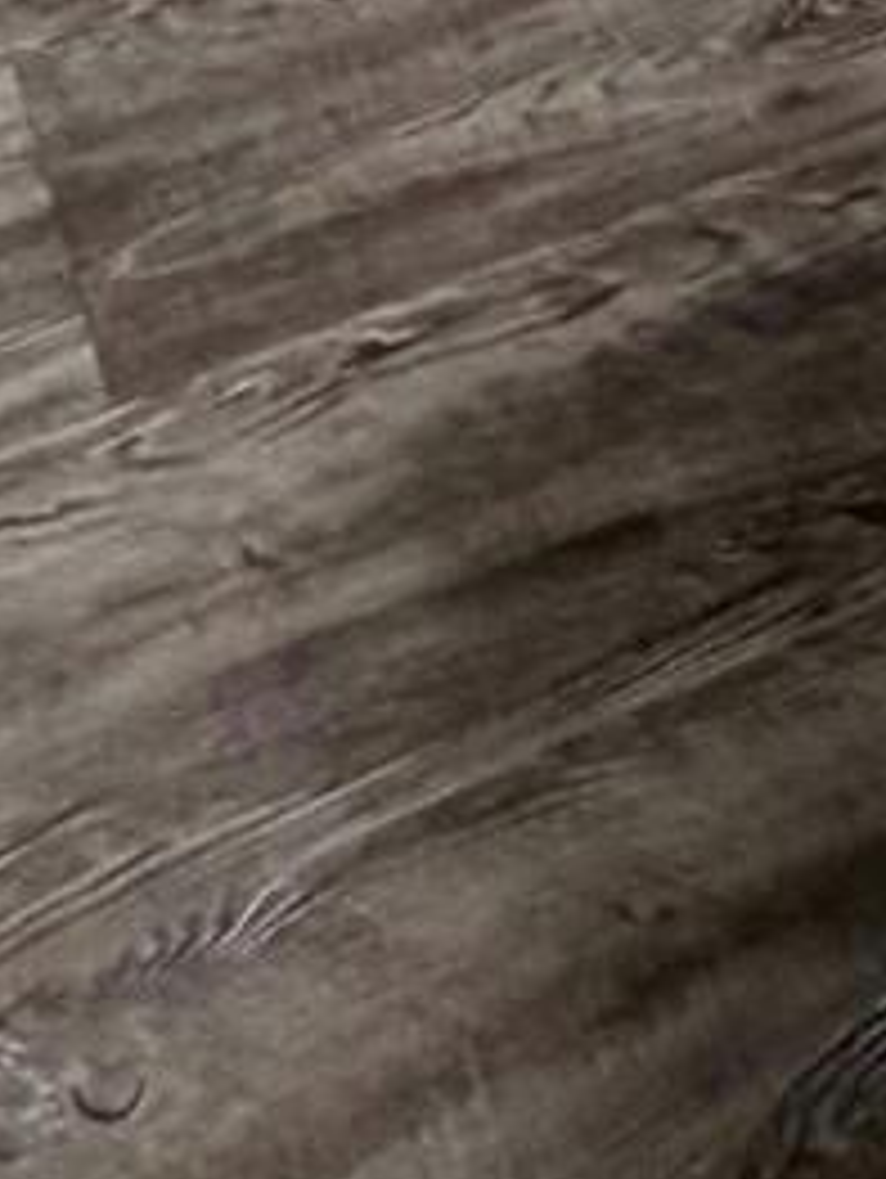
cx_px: 351
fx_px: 2794
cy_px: -2097
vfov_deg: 12.7
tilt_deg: -5.7
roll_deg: +0.5
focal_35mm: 82
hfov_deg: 18.0
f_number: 2.2
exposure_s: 1/120
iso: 160
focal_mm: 2.22
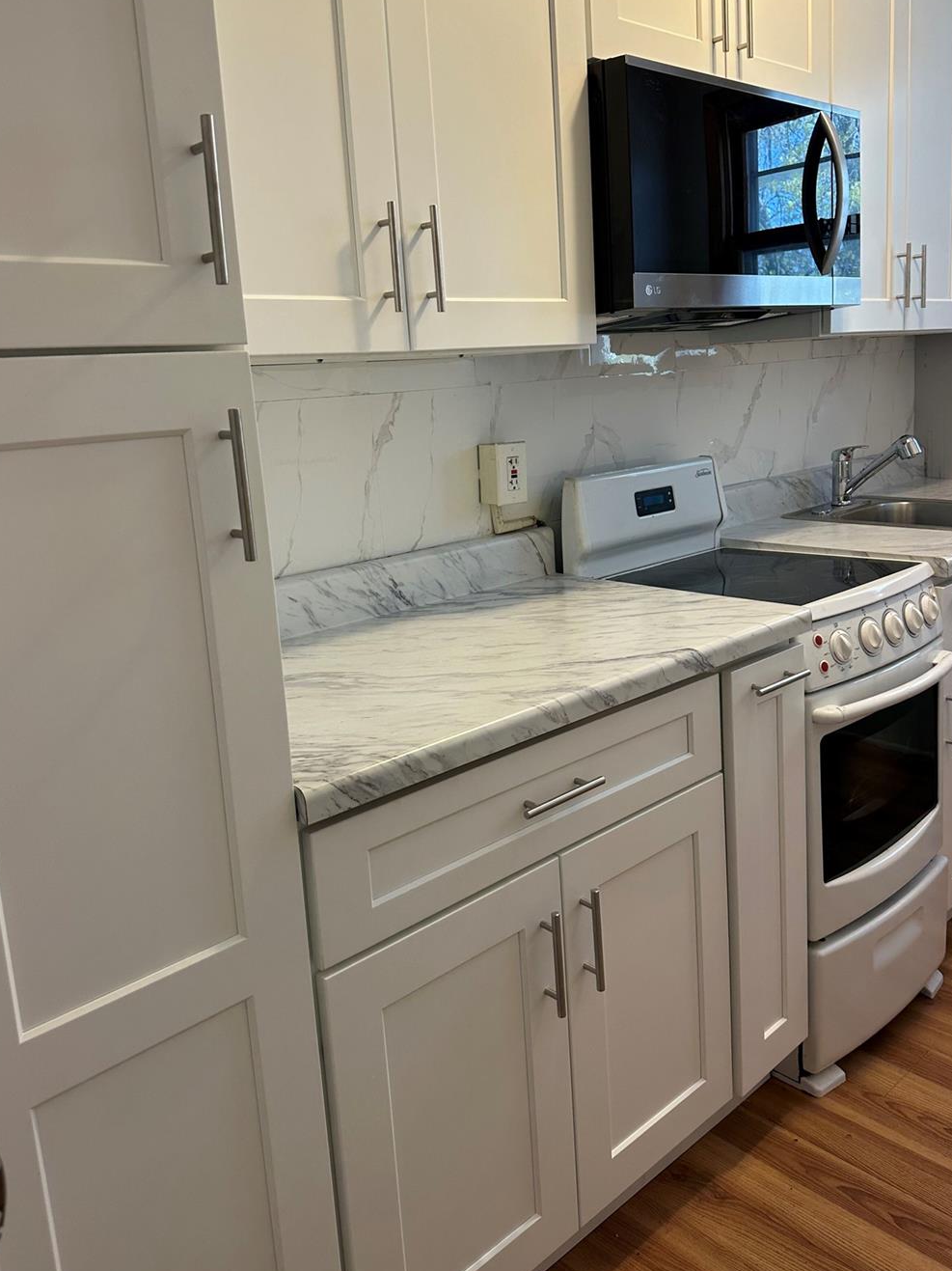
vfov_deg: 63.3
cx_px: 527
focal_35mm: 28
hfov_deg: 49.6
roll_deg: +2.5
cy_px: 574
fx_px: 1027
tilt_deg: -9.4
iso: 125
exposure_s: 1/120
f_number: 1.78
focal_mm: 6.86
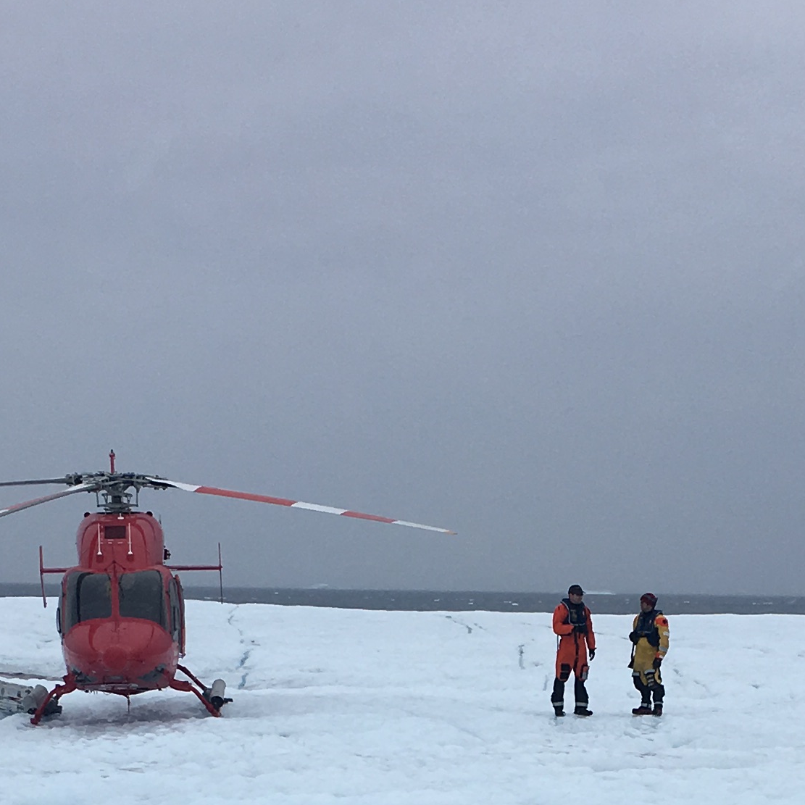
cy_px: 1006
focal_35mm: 93
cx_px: 523
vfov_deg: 17.7
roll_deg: -0.8
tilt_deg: -8.4
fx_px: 2447
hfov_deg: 18.6
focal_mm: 4.15
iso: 25
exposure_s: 1/1425
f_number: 2.2
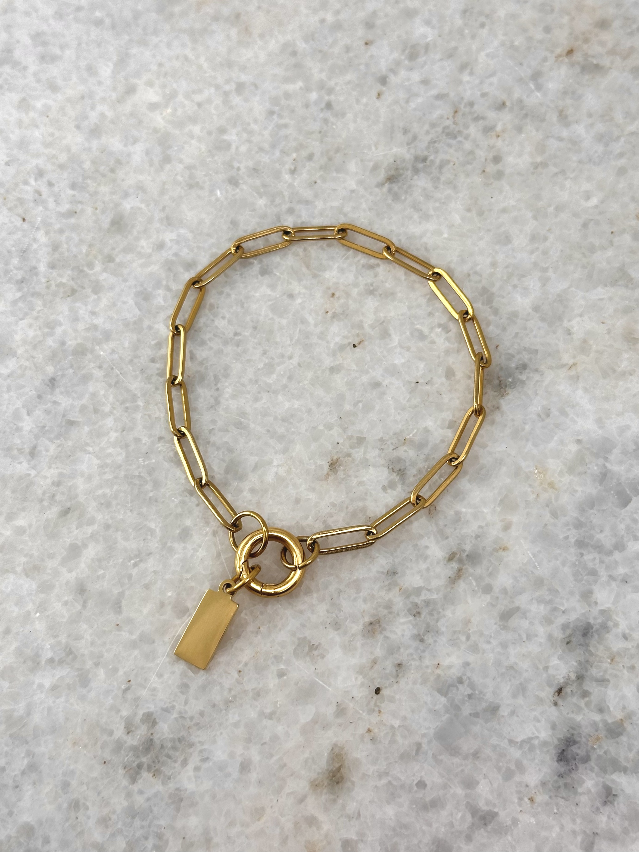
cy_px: 426
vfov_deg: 39.7
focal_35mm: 48
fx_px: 1182
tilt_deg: -67.3
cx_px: 320
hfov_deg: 30.3
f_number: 1.78
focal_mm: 6.86
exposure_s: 1/232
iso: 64
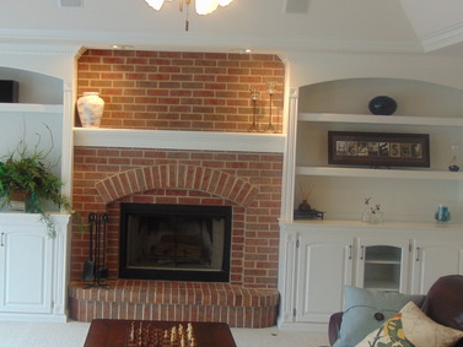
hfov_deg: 34.1
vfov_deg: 26.1
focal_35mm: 56
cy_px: 174
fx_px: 749
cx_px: 160
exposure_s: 1/30
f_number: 3.2
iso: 100
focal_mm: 5.8
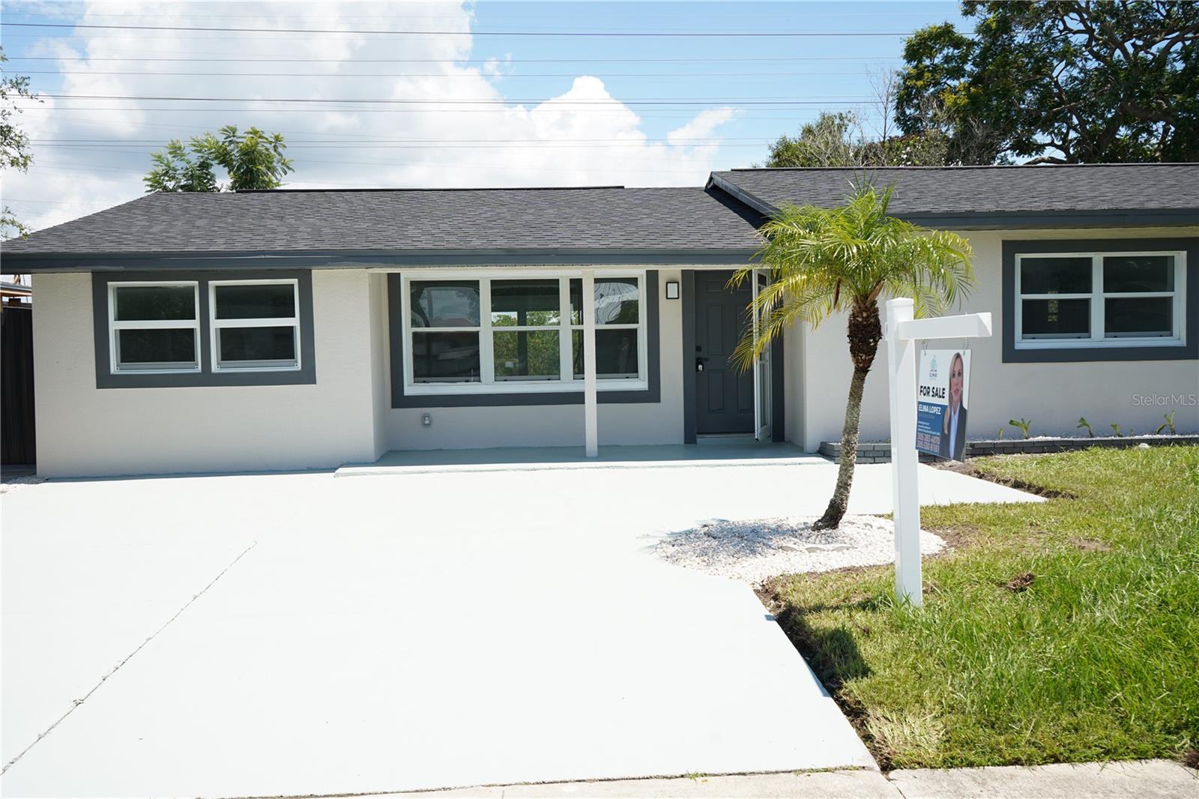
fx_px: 1032
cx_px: 600
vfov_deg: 42.3
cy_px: 400
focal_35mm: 31
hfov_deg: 60.3
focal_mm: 31
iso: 125
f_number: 8
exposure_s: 1/200
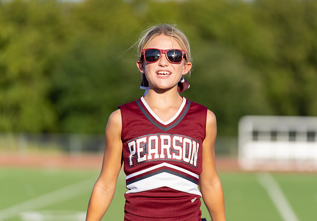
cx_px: 179
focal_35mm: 176
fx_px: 1572
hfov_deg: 11.5
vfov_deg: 8.0
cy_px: 101
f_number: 2.8
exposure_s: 1/1000
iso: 100
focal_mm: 158
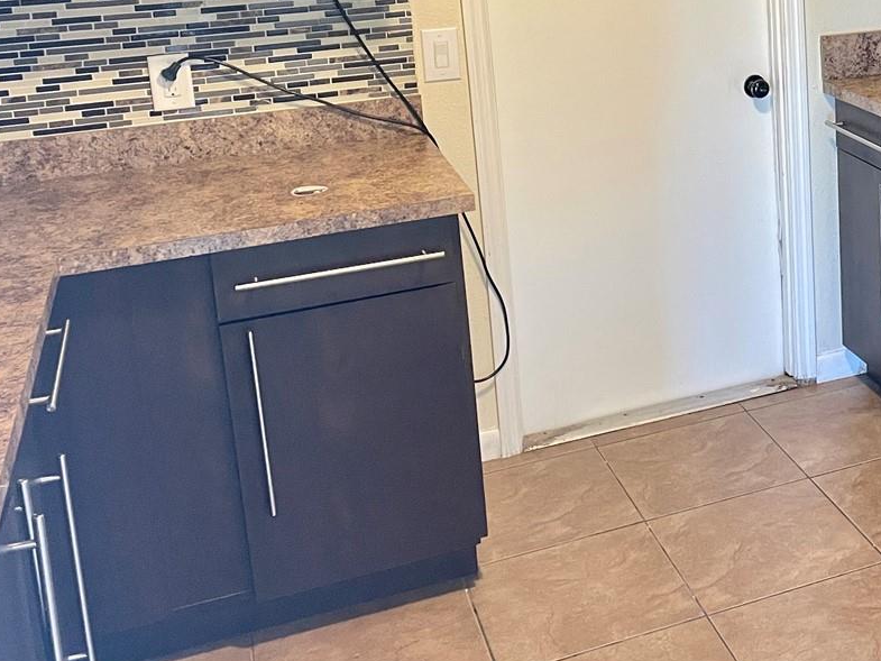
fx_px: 1349
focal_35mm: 53
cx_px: 833
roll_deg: +2.3
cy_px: 75
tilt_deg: -11.6
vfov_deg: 26.7
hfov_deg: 33.7
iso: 320
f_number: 1.6
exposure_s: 1/60
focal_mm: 4.2
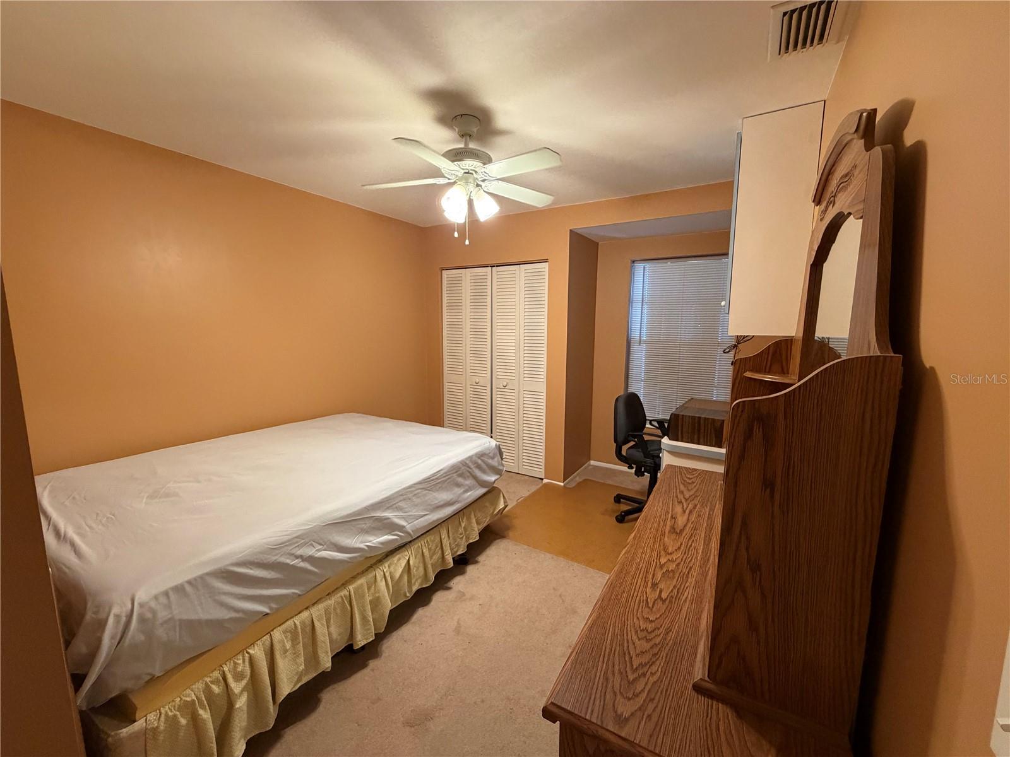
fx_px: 408
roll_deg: -0.5
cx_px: 505
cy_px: 378
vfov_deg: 85.7
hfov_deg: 102.1
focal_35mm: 14
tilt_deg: -7.9
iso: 400
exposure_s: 1/60
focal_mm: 2.22
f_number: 2.2
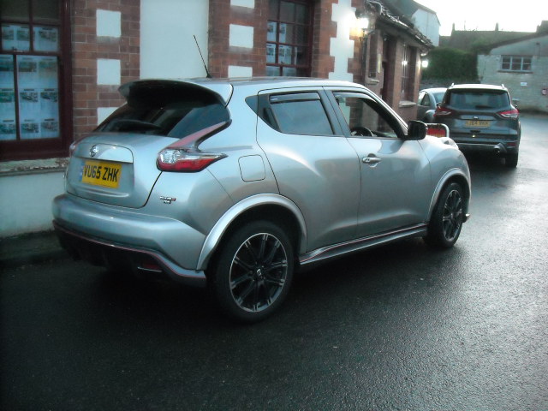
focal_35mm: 35
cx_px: 274
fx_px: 554
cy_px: 206
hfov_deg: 52.6
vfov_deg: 40.7
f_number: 2.8
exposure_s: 1/105
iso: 800
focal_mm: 5.7
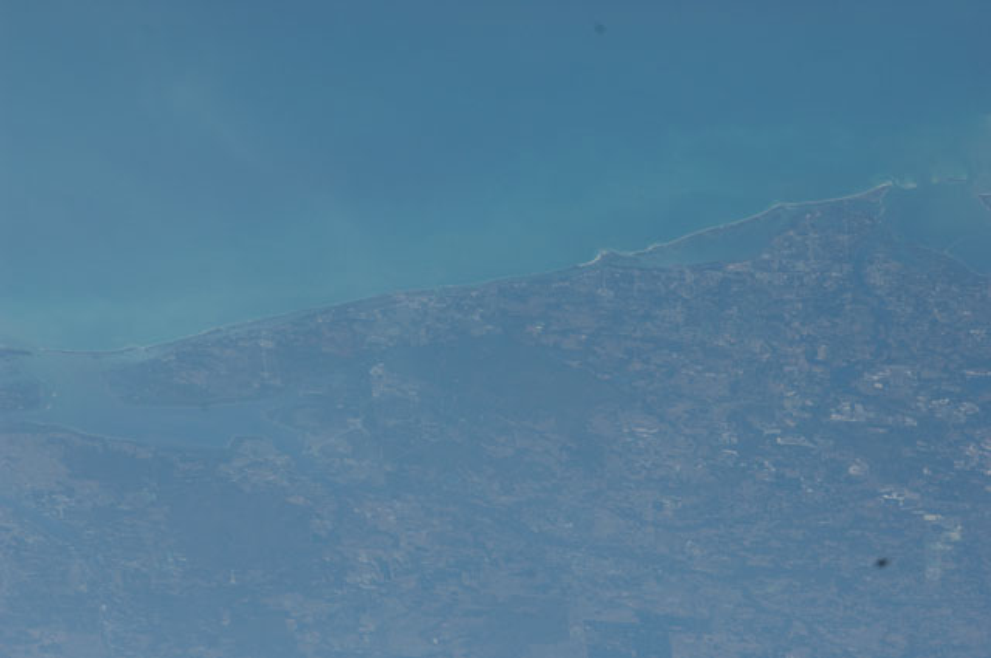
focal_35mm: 270
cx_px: 496
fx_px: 7423
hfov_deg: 7.6
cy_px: 329
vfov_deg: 5.1
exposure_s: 1/500
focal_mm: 180
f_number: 10
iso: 200
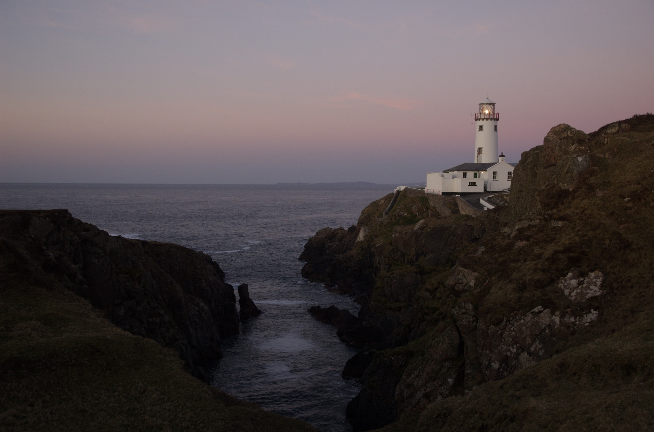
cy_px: 216
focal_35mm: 38
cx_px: 327
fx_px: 679
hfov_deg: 51.4
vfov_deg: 35.3
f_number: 3.8
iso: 200
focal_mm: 25
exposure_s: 1/50
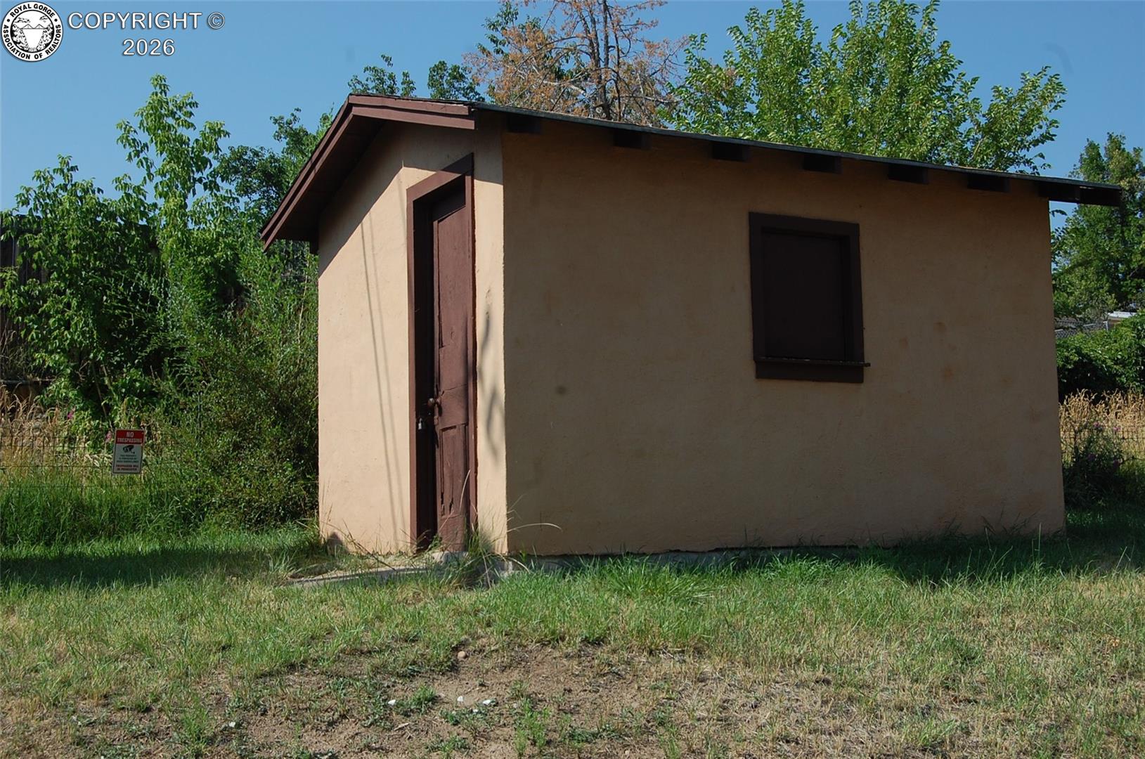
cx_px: 572
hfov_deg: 41.2
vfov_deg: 28.0
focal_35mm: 48
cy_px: 380
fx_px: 1524
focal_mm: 32
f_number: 9
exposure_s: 1/320
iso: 200
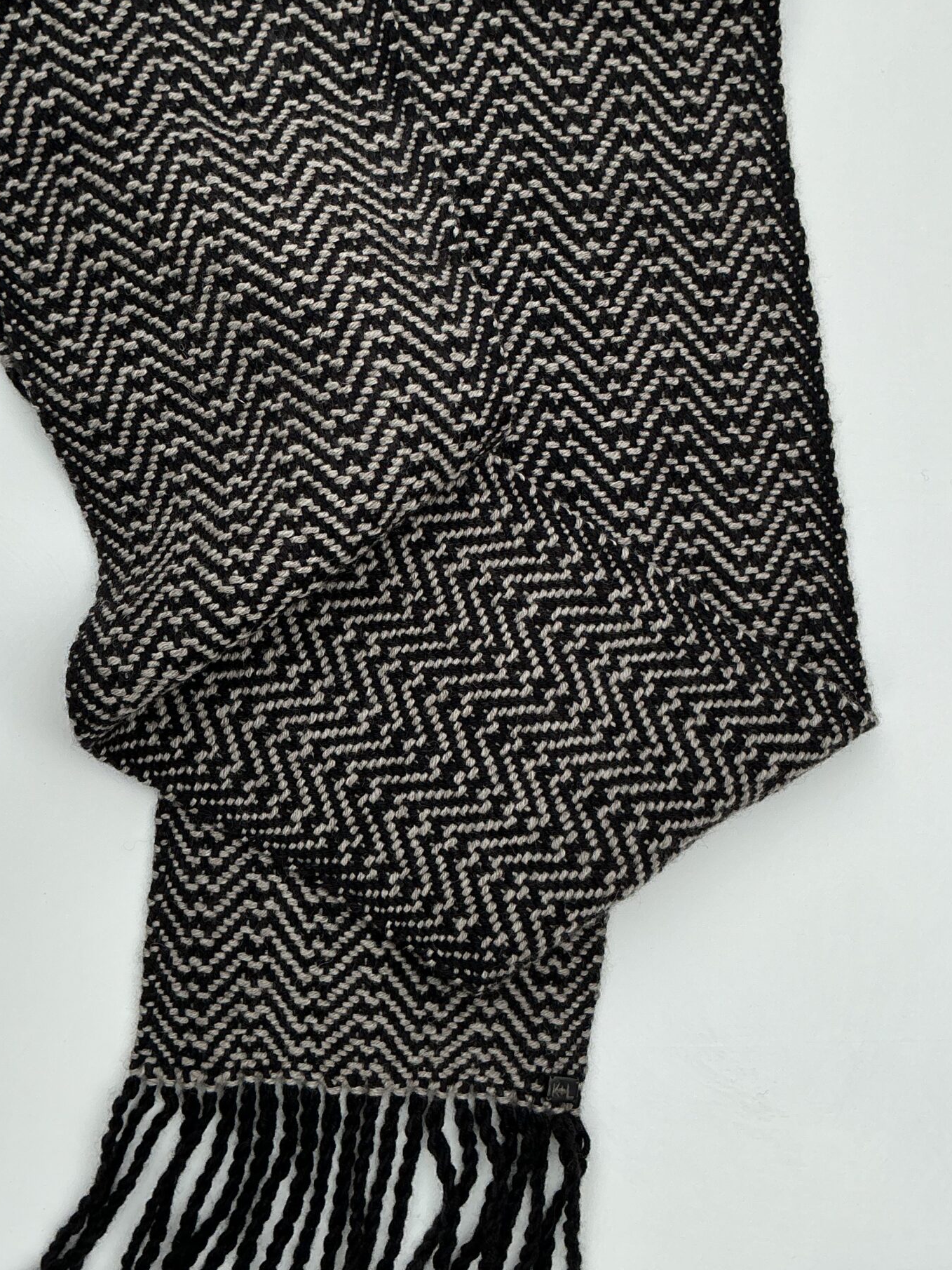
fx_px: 1504
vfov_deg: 45.7
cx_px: 394
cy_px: 591
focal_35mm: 41
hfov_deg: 35.0
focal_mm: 3
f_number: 1.8
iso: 25
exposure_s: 1/804
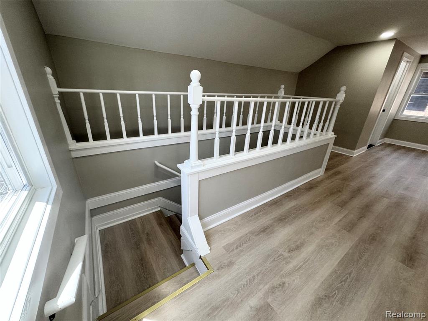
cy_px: 160
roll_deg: -2.9
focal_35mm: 14
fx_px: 173
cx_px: 214
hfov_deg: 102.1
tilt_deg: -22.8
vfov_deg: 85.7
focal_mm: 2.22
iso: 125
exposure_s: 1/120
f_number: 2.2
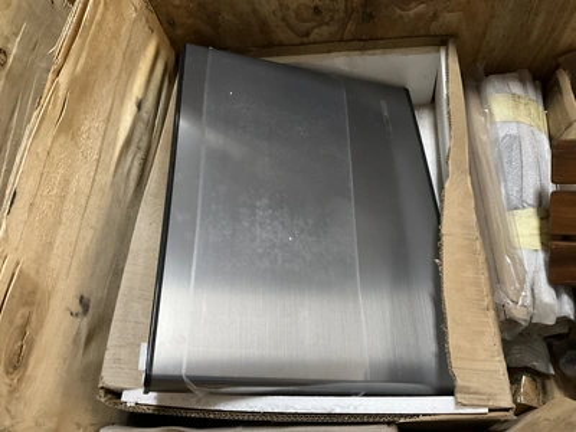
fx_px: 483
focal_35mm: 29
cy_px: 216
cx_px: 288
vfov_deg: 48.2
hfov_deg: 61.7
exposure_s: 1/40
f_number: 1.8
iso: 250
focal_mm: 3
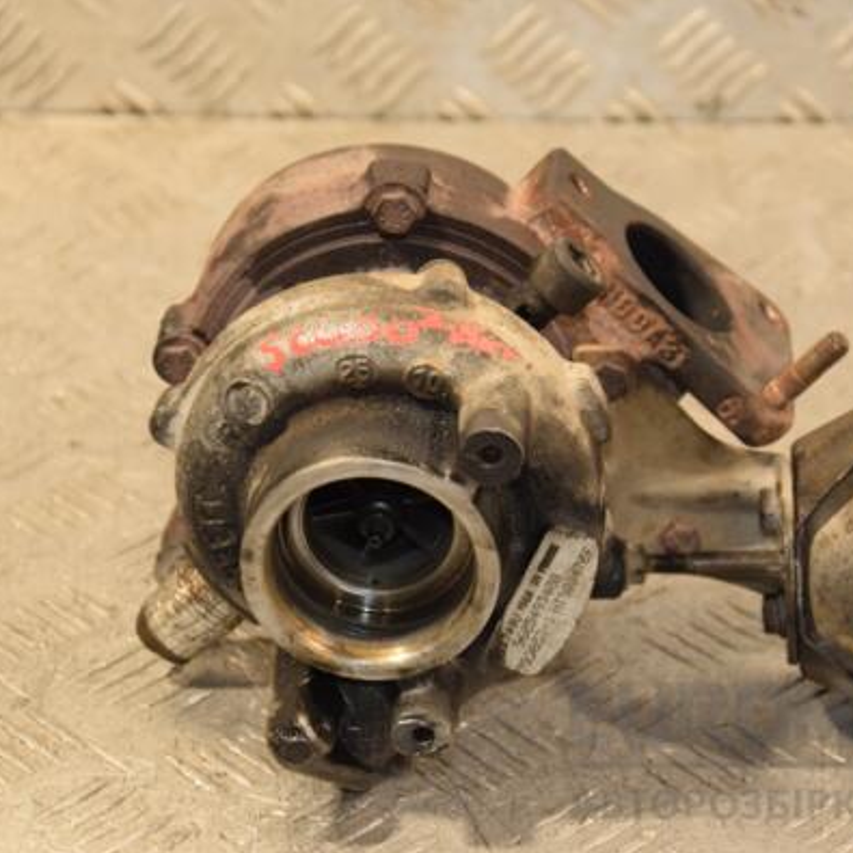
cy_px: 428
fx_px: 3345
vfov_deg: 14.5
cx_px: 529
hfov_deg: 14.5
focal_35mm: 120
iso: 800
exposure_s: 1/80
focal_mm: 62
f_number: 5.3
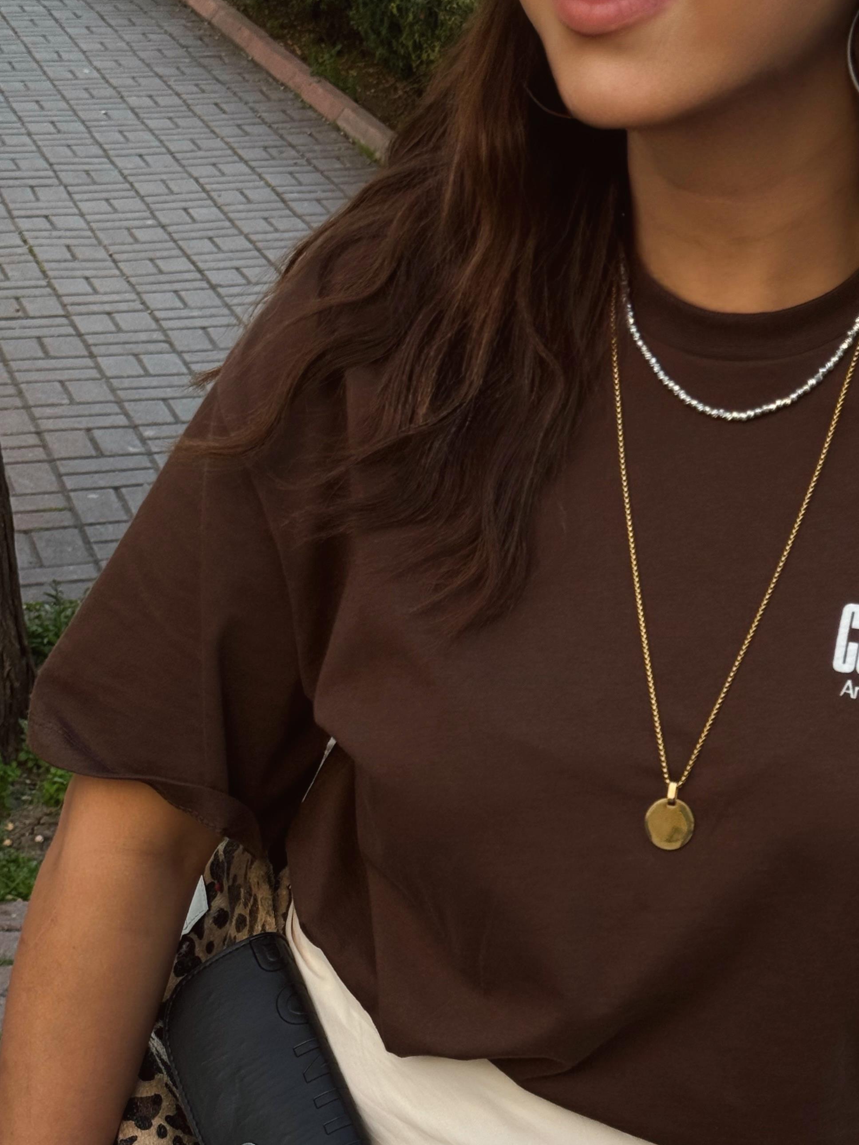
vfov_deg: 25.8
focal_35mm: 75
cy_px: 821
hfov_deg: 19.5
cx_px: 650
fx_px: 2482
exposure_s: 1/951
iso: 64
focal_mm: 6.76
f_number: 1.78
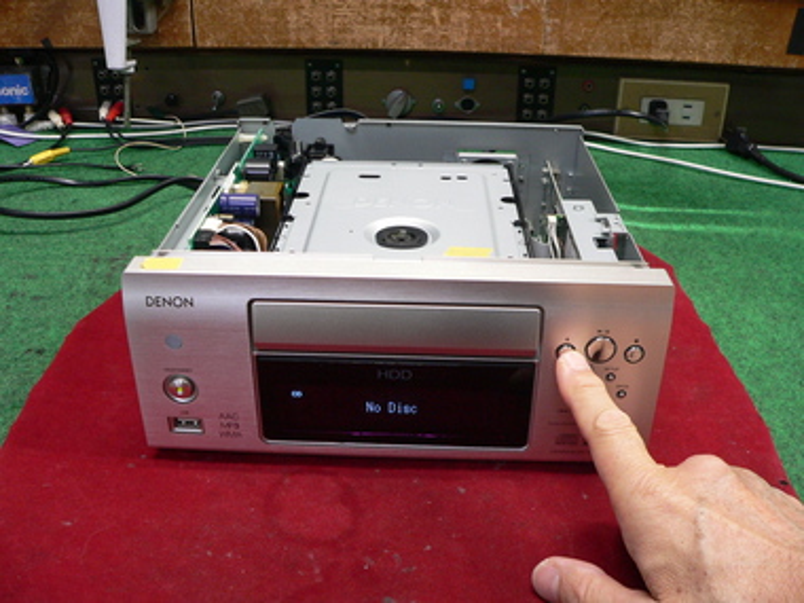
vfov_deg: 39.7
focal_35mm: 36
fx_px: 836
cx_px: 402
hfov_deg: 51.4
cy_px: 302
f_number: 2.8
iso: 200
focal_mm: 6
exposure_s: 1/20
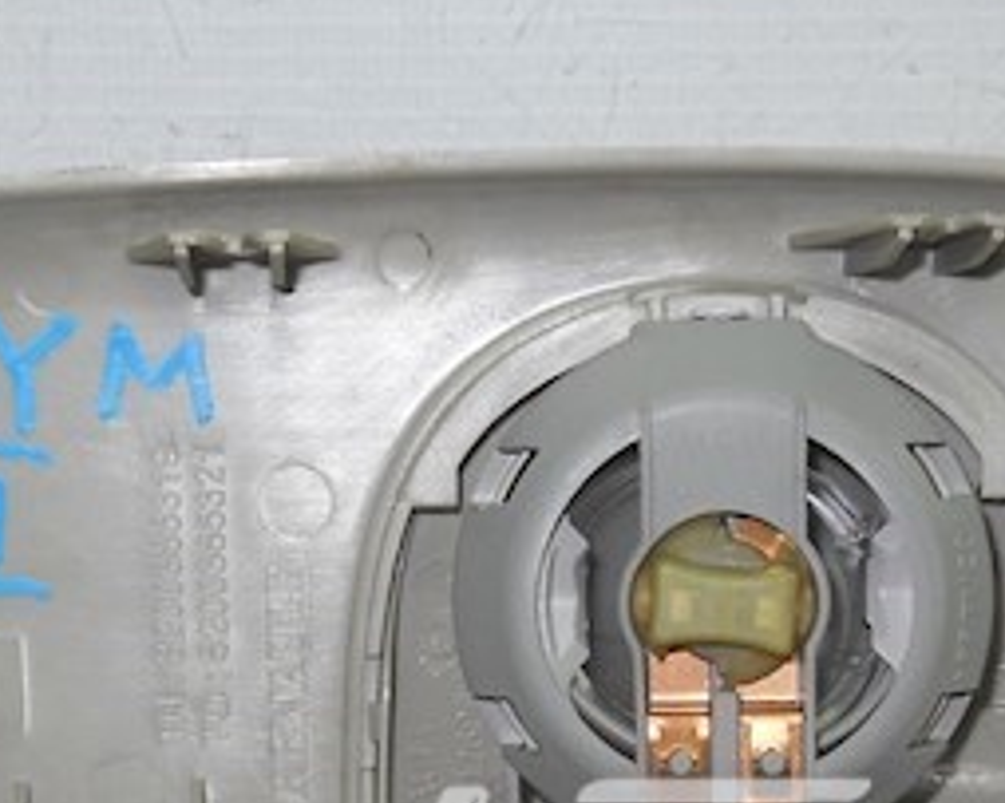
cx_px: 479
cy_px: 898
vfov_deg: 14.8
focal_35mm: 101
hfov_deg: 19.0
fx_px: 3003
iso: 80
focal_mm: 6.72
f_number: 5.5
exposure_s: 1/30
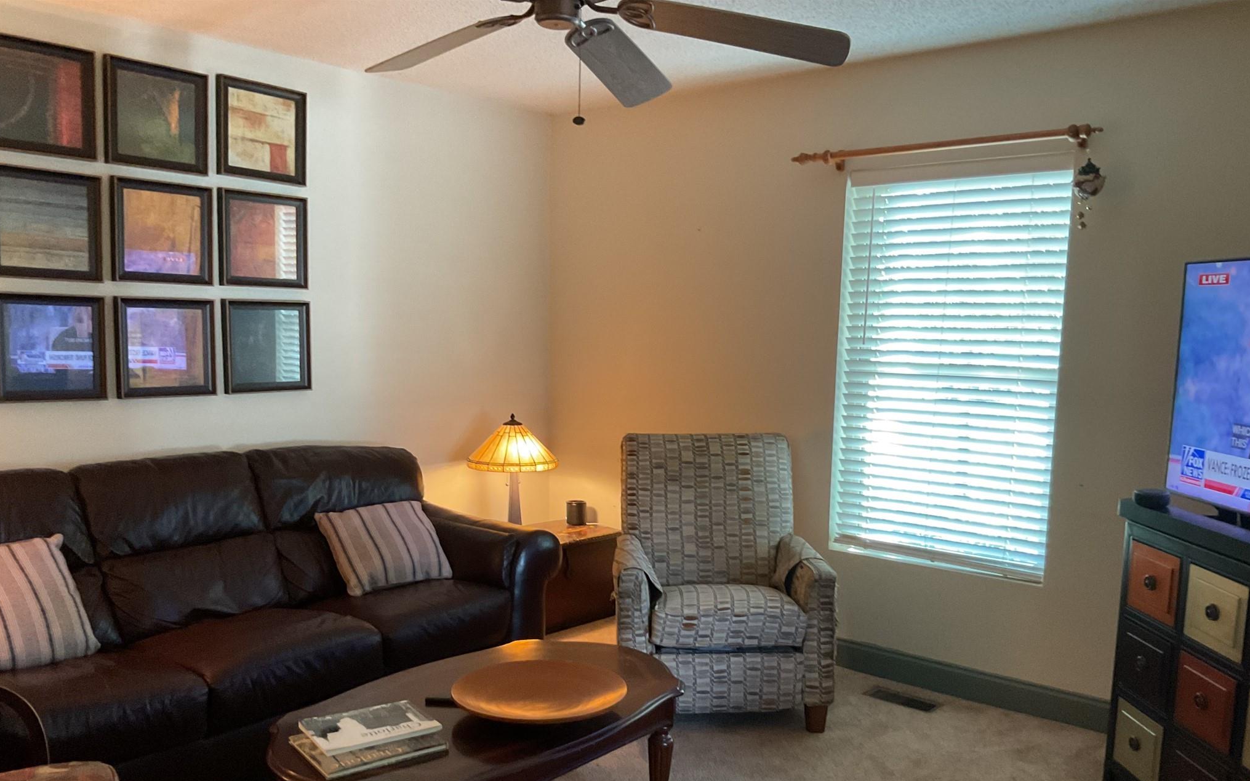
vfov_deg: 40.4
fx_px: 1056
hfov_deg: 61.2
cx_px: 627
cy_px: 472
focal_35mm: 31
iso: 320
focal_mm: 3
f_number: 1.8
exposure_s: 1/40
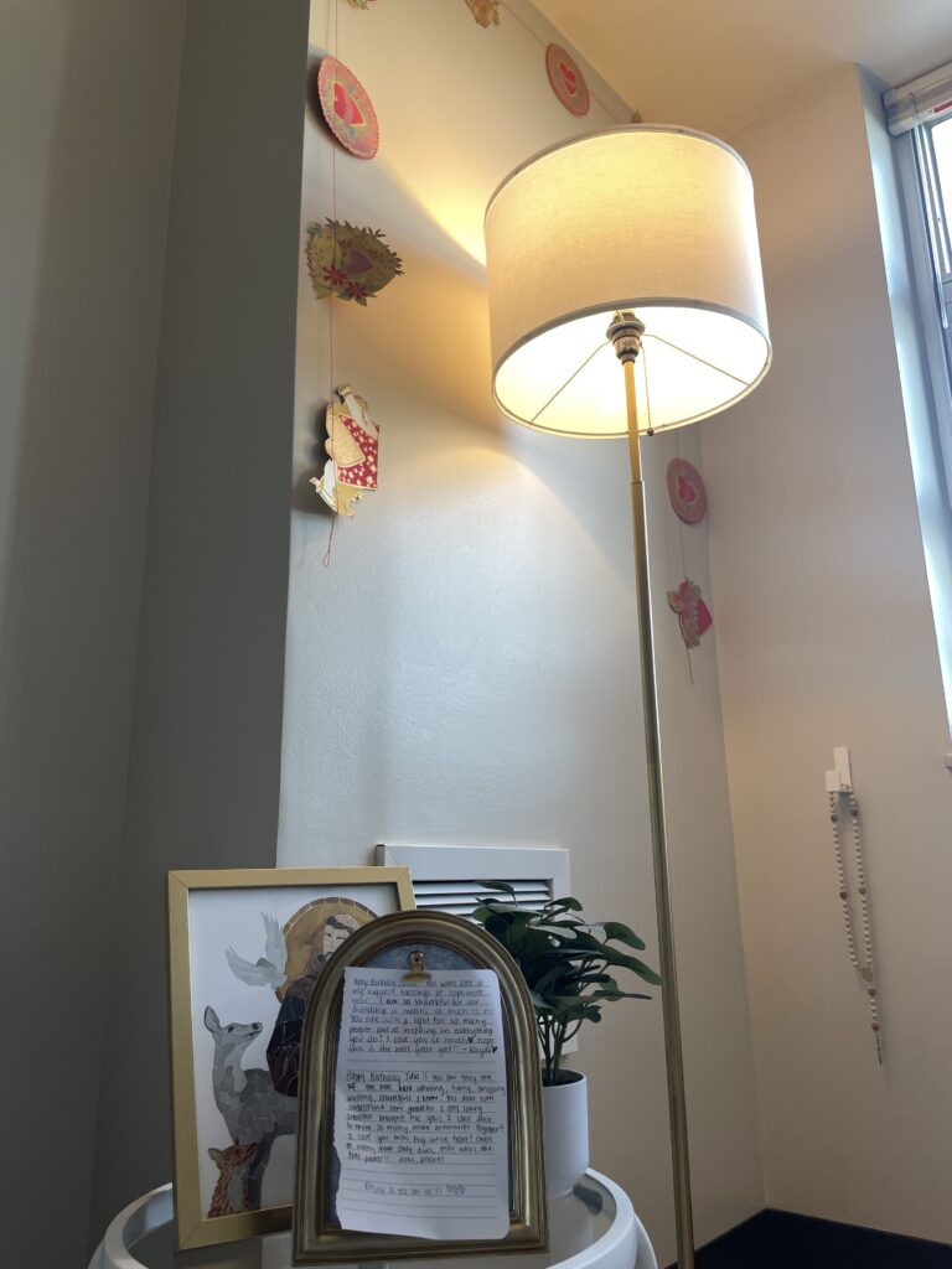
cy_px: 634
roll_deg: +1.5
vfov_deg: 67.3
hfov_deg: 53.1
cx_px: 476
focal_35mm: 26
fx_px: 953
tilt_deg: +15.7
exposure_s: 1/120
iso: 64
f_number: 1.6
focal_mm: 4.2
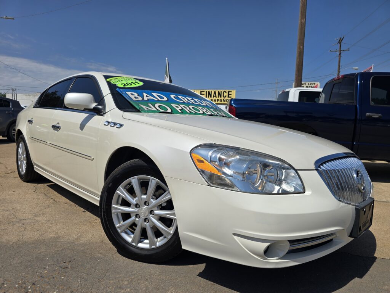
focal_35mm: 23
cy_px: 146
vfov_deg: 58.9
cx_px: 195
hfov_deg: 73.9
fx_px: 259
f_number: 1.7
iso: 12
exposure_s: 1/1794
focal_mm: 6.3
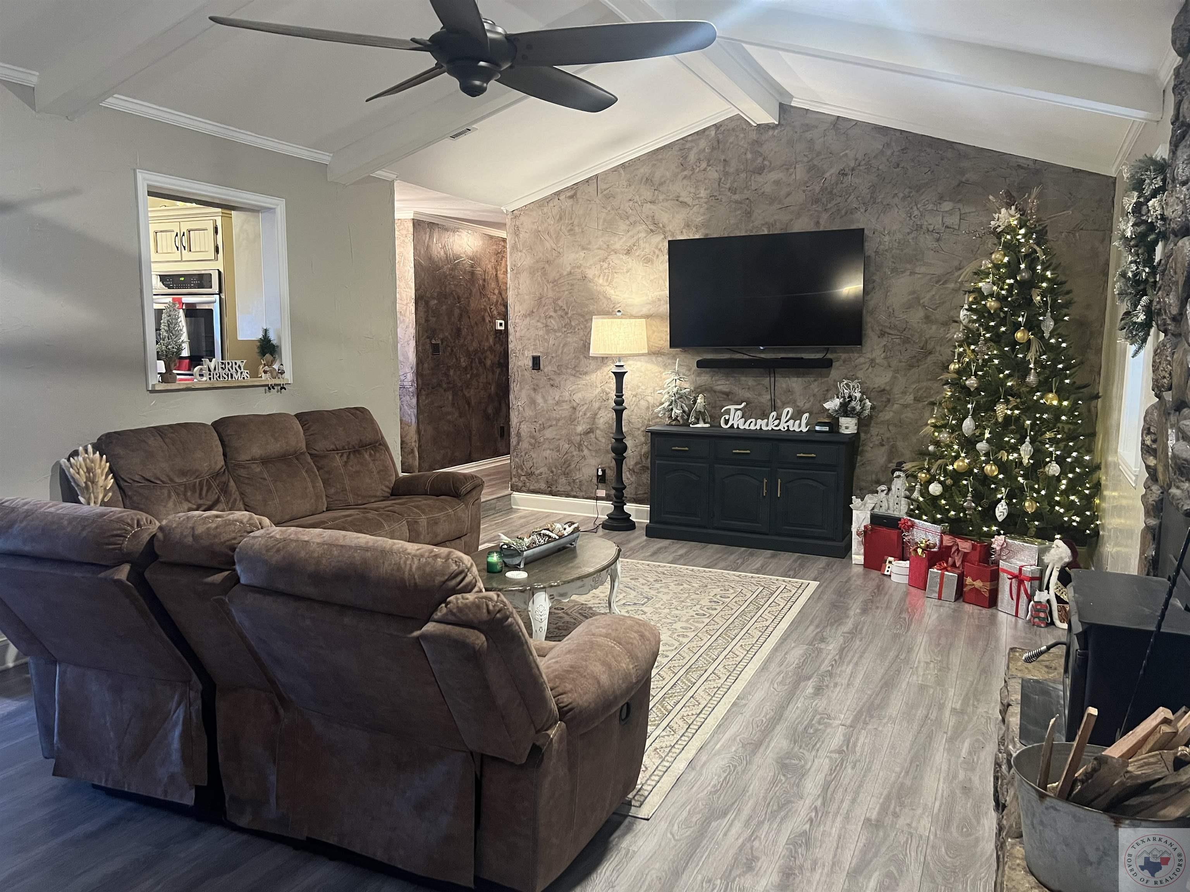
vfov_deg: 53.1
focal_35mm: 26
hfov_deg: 67.3
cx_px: 595
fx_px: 894
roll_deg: -0.8
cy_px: 446
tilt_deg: -7.4
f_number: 1.5
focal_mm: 5.7
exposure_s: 1/40
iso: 400
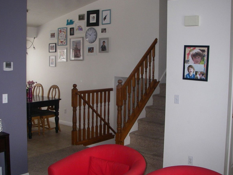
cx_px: 110
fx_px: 289
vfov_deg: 33.5
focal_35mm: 43
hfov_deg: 43.9
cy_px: 79
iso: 160
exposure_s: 1/40
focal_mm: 6.3
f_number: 3.3
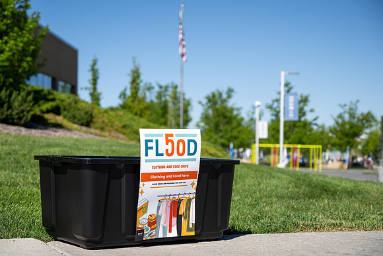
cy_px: 126
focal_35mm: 60
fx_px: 636
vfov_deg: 22.7
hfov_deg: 33.5
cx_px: 189
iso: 100
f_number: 4
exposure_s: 1/1250
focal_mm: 59
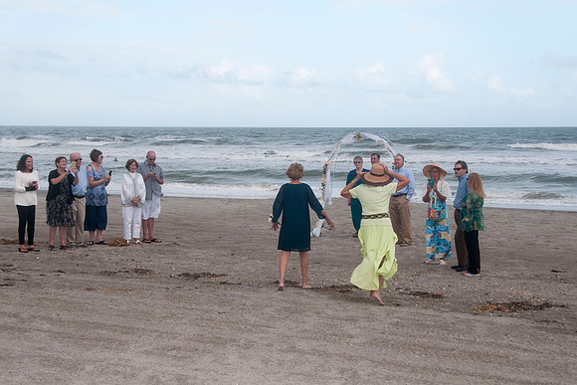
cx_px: 262
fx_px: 959
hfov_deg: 33.5
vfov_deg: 22.7
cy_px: 180
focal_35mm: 60
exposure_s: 1/250
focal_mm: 36
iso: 100
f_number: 7.1
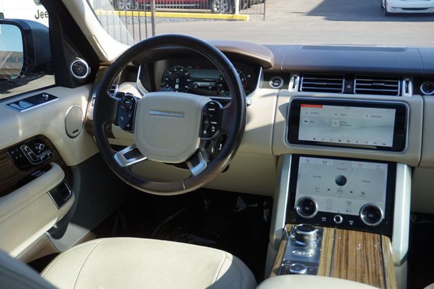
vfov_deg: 35.5
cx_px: 217
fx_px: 452
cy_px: 144
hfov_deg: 51.3
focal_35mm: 38
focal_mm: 25
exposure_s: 1/160
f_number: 4.5
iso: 125
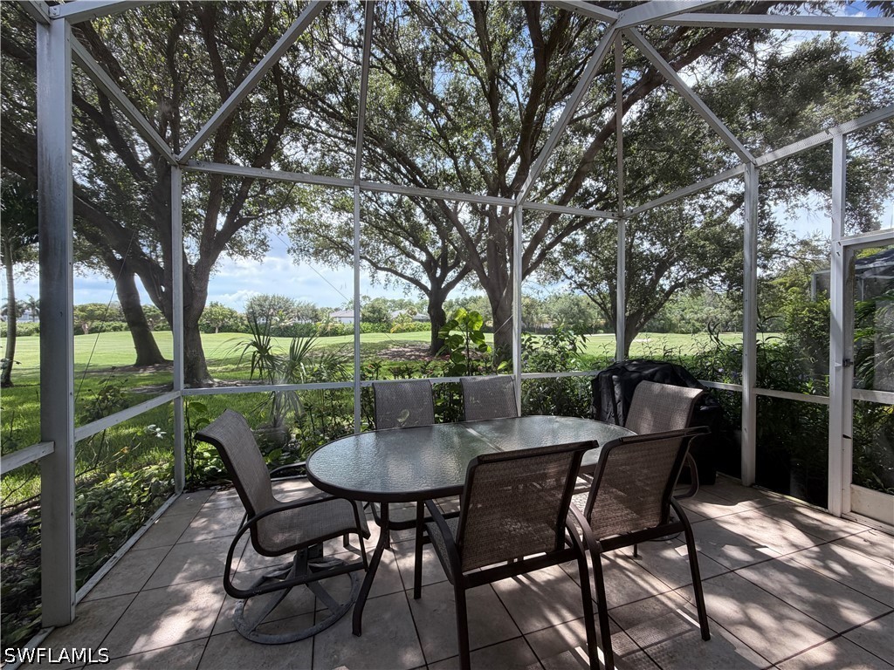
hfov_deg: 102.1
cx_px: 447
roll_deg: -0.1
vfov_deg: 85.7
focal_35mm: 14
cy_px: 335
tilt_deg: -0.8
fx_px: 362
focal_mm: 2.22
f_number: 2.2
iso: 64
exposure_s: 1/217
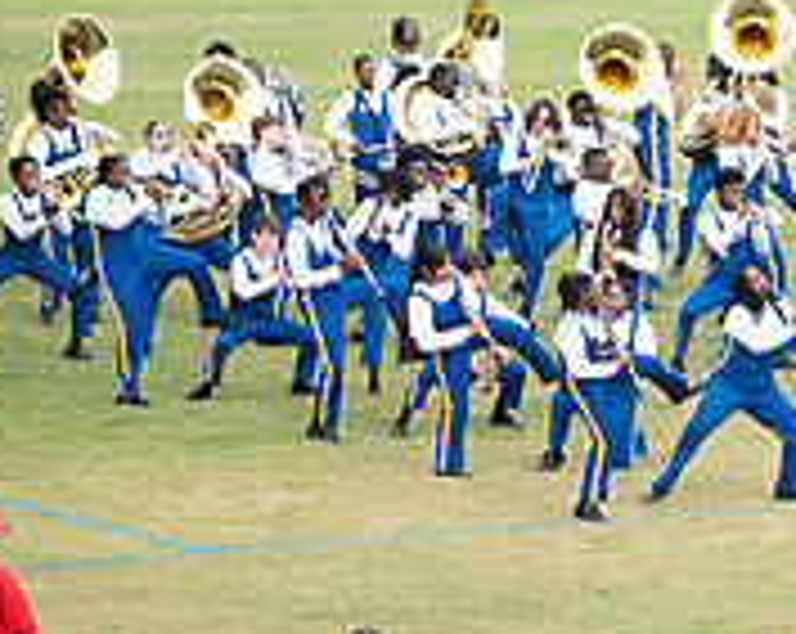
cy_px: 342
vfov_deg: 4.6
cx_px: 1057
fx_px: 7973
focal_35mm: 339
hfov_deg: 5.7
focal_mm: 110
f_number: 4
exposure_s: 1/200
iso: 100
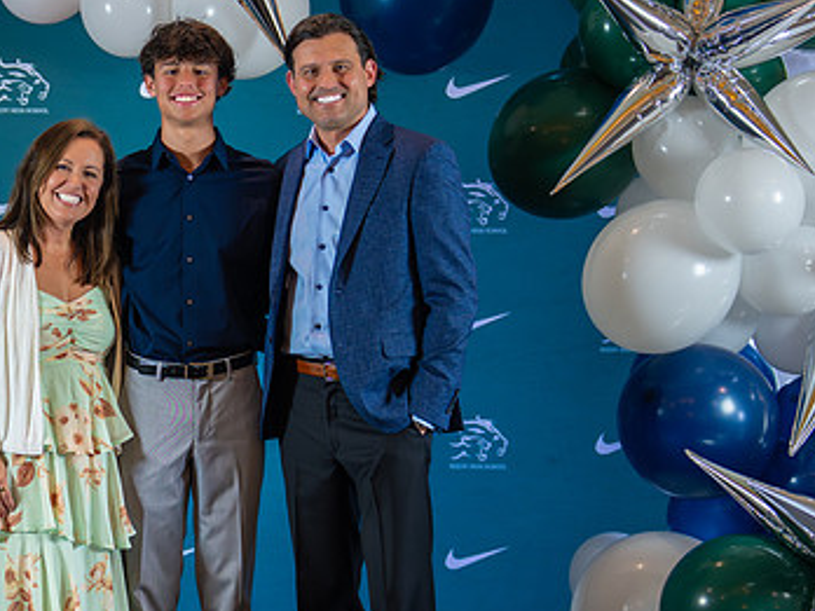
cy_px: 423
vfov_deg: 16.0
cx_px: 212
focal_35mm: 92
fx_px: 2166
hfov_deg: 21.1
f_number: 1.2
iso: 1000
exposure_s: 1/400
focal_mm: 50
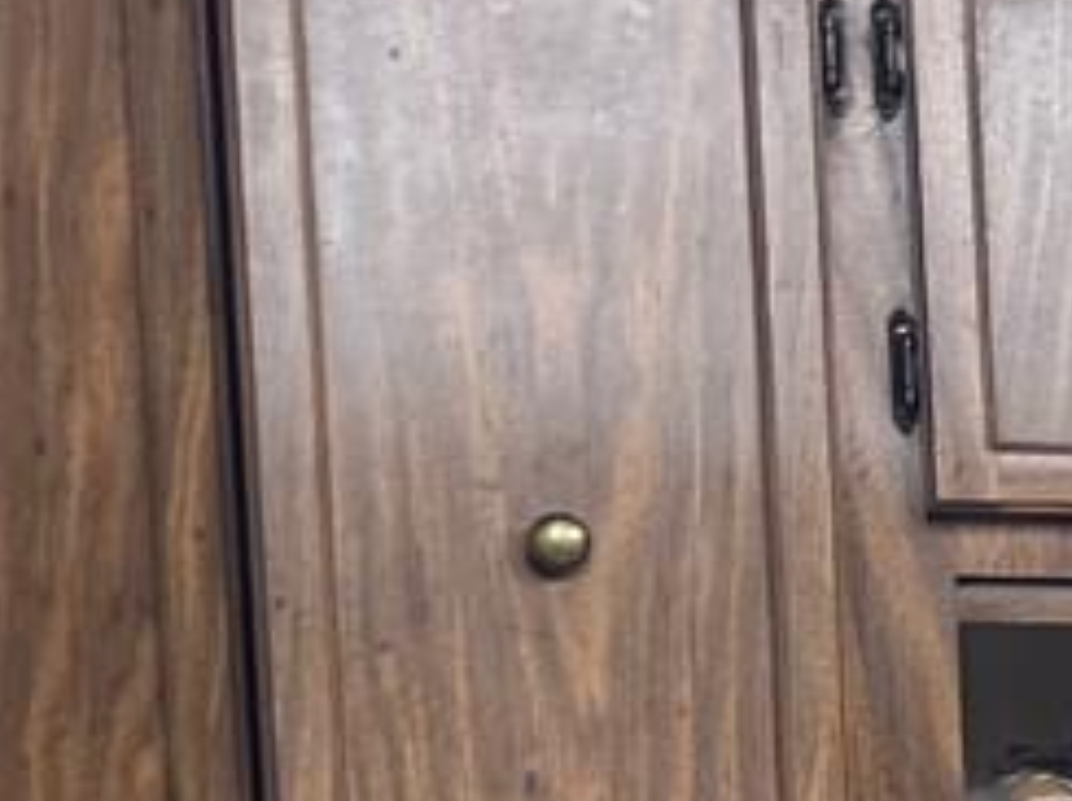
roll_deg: +0.5
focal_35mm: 157
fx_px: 4855
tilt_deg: -5.7
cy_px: 1436
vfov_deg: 9.0
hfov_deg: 9.6
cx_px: 3251
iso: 160
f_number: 1.78
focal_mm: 6.76
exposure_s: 1/60
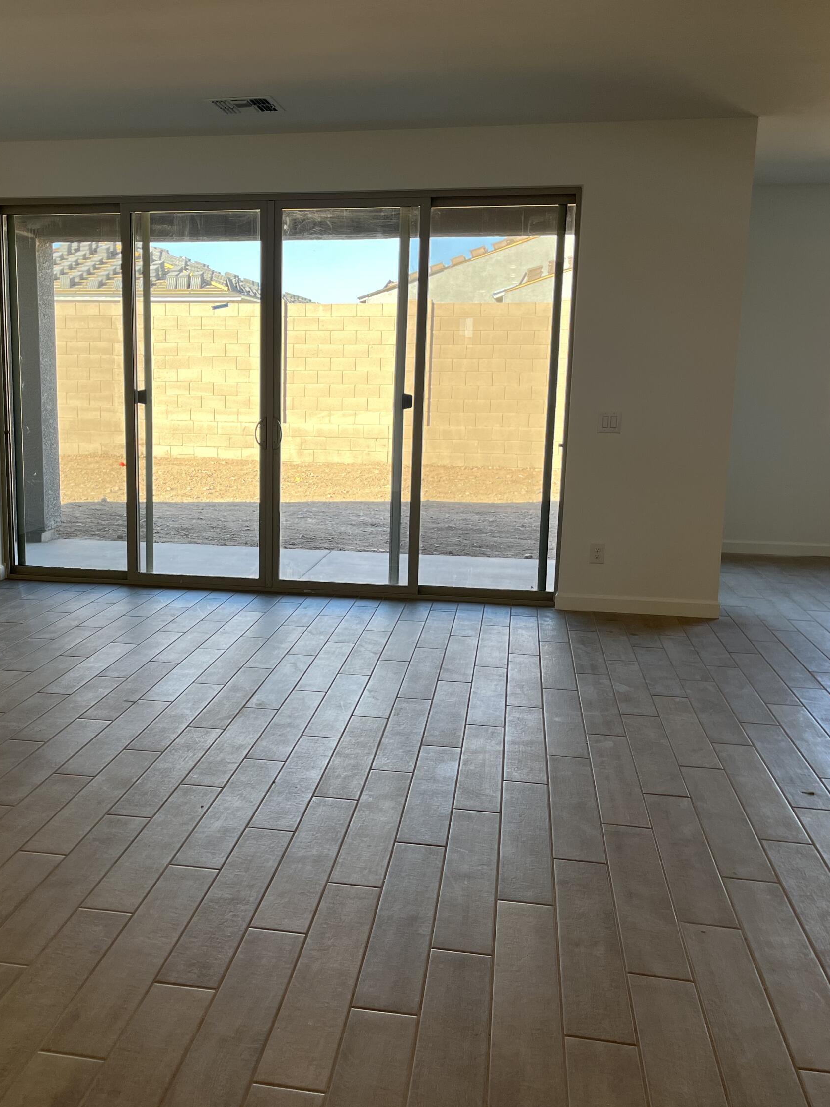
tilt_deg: -9.8
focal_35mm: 35
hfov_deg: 40.1
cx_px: 271
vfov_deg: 52.6
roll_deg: -0.2
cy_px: 551
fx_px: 1119
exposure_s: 1/211
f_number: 1.6
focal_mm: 5.1
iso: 50
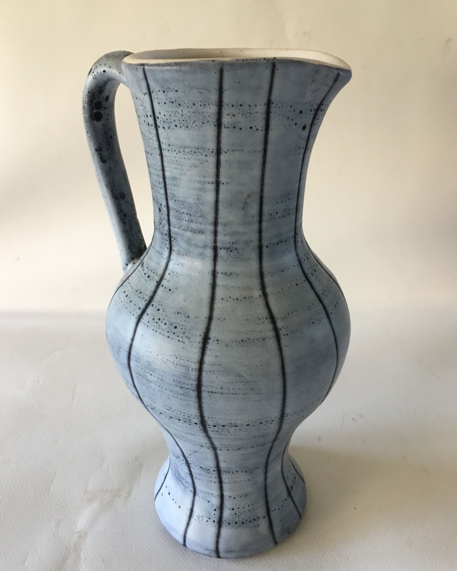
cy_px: 278
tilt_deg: -23.4
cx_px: 228
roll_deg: +1.2
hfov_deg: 47.1
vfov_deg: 57.2
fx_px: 524
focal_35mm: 31
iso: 50
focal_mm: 4.15
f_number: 2.2
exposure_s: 1/17
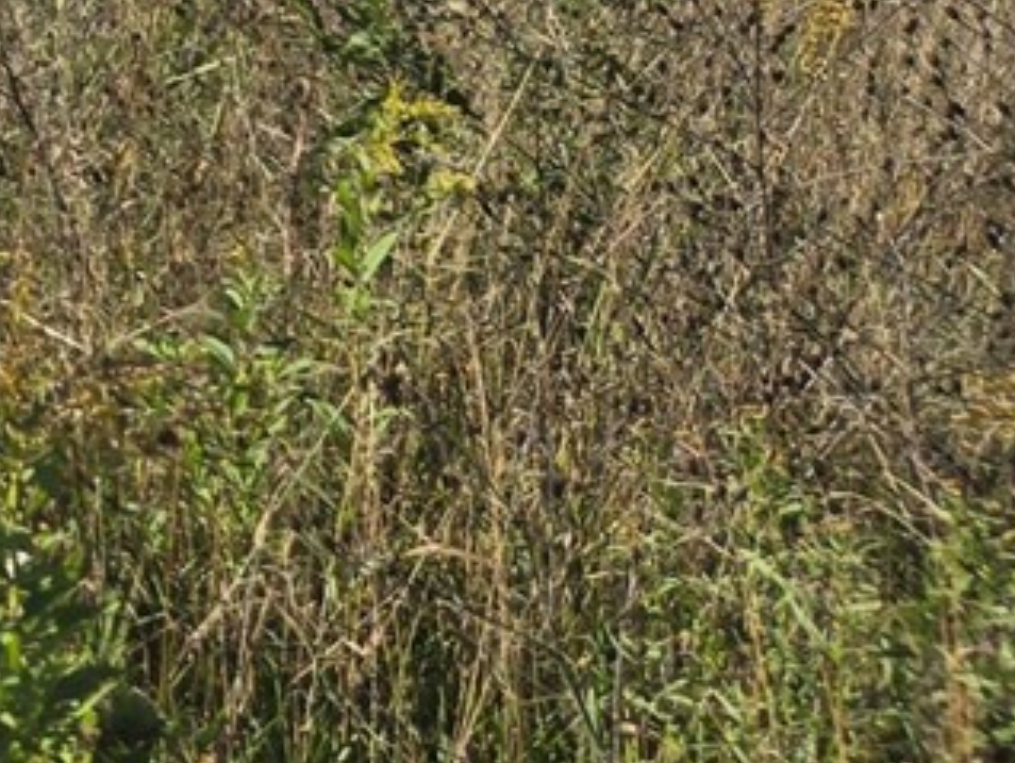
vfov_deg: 9.5
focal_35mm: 148
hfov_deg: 9.9
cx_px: -2052
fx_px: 4343
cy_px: -658
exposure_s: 1/1681
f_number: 1.8
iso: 25
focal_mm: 5.4
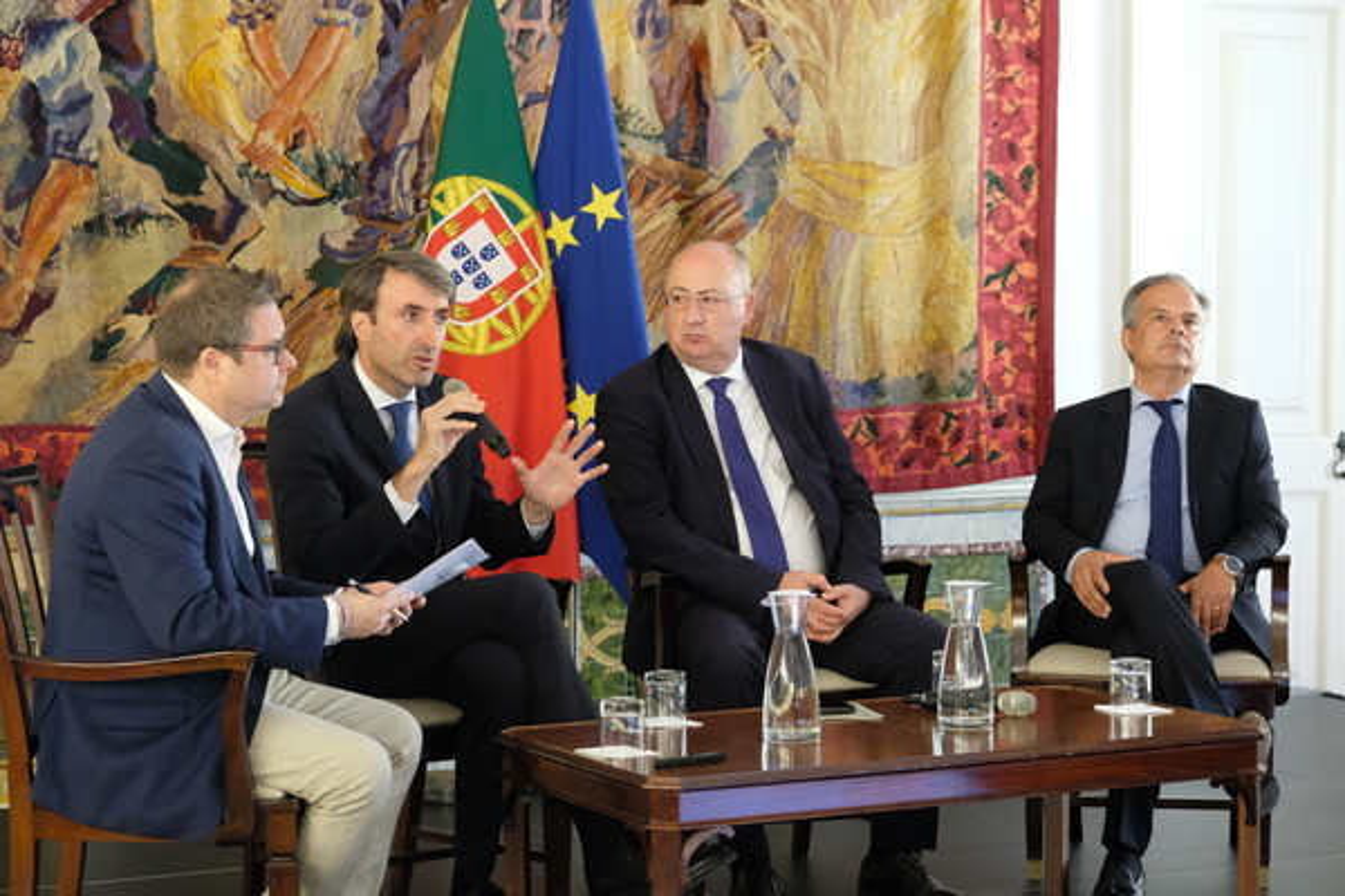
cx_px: 672
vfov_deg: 18.2
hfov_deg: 27.0
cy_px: 448
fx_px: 2802
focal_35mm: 75
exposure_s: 1/105
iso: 6400
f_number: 4
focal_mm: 50
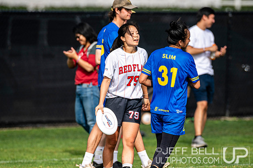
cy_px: 106
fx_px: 3175
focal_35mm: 452
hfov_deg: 4.6
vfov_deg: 3.0
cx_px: 141
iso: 140
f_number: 3.2
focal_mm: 260
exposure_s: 1/2500
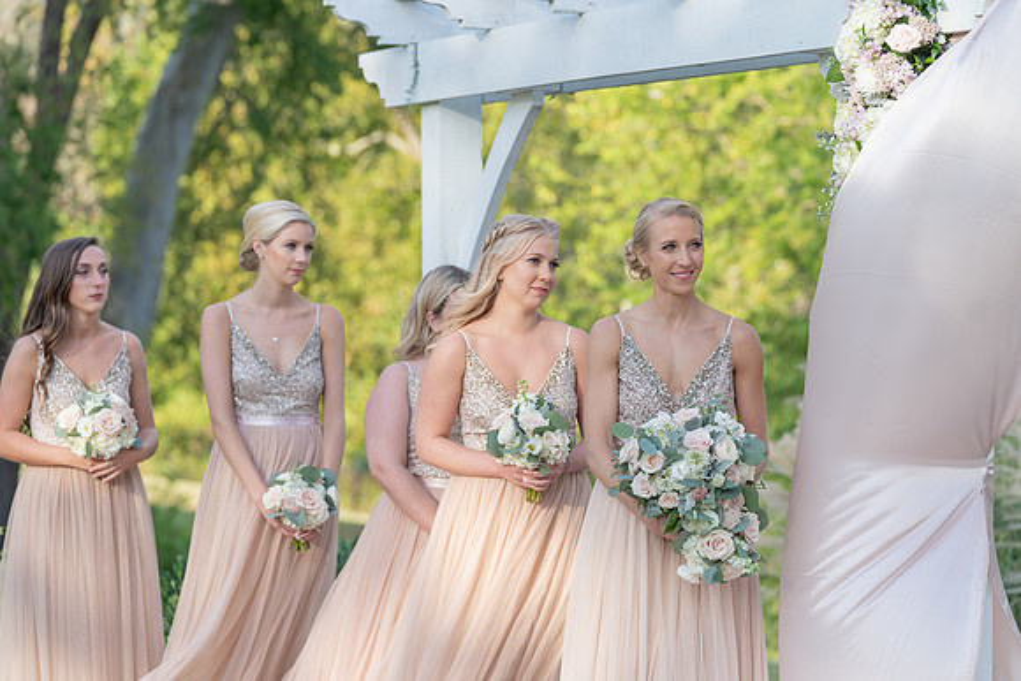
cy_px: 341
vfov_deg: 11.2
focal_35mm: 122
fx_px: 3461
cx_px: 515
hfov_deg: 16.8
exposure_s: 1/250
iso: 100
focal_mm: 120
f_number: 4
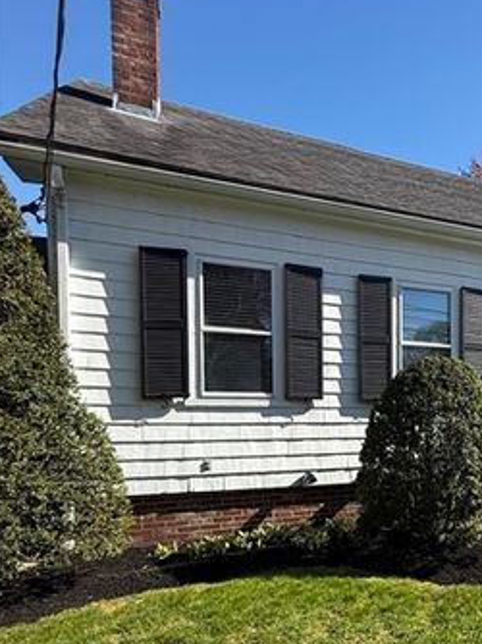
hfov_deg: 43.1
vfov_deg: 61.8
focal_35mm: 28
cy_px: 435
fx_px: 521
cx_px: 476
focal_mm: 2.22
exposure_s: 1/1087
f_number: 2.2
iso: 50
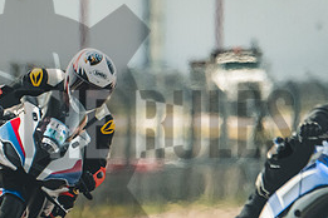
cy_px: 126
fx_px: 12135
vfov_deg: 1.0
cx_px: 29
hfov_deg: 1.5
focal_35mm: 1332
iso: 2000
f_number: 5.6
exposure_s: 1/2500
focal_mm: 400
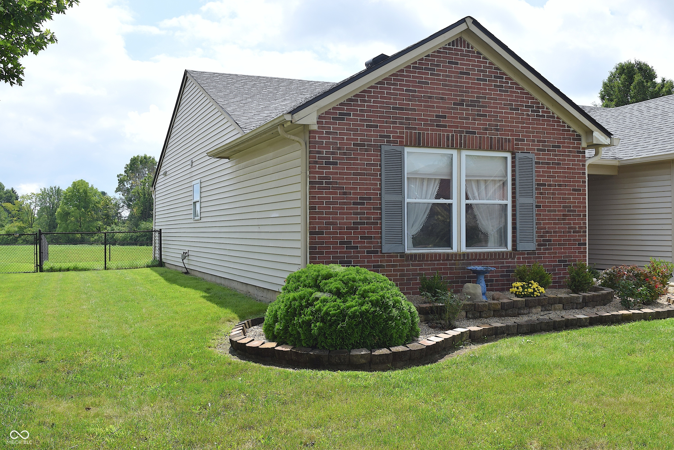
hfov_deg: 53.1
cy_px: 225
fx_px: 674
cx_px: 337
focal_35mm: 36
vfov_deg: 36.9
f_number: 10
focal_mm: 24
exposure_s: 1/400
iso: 200
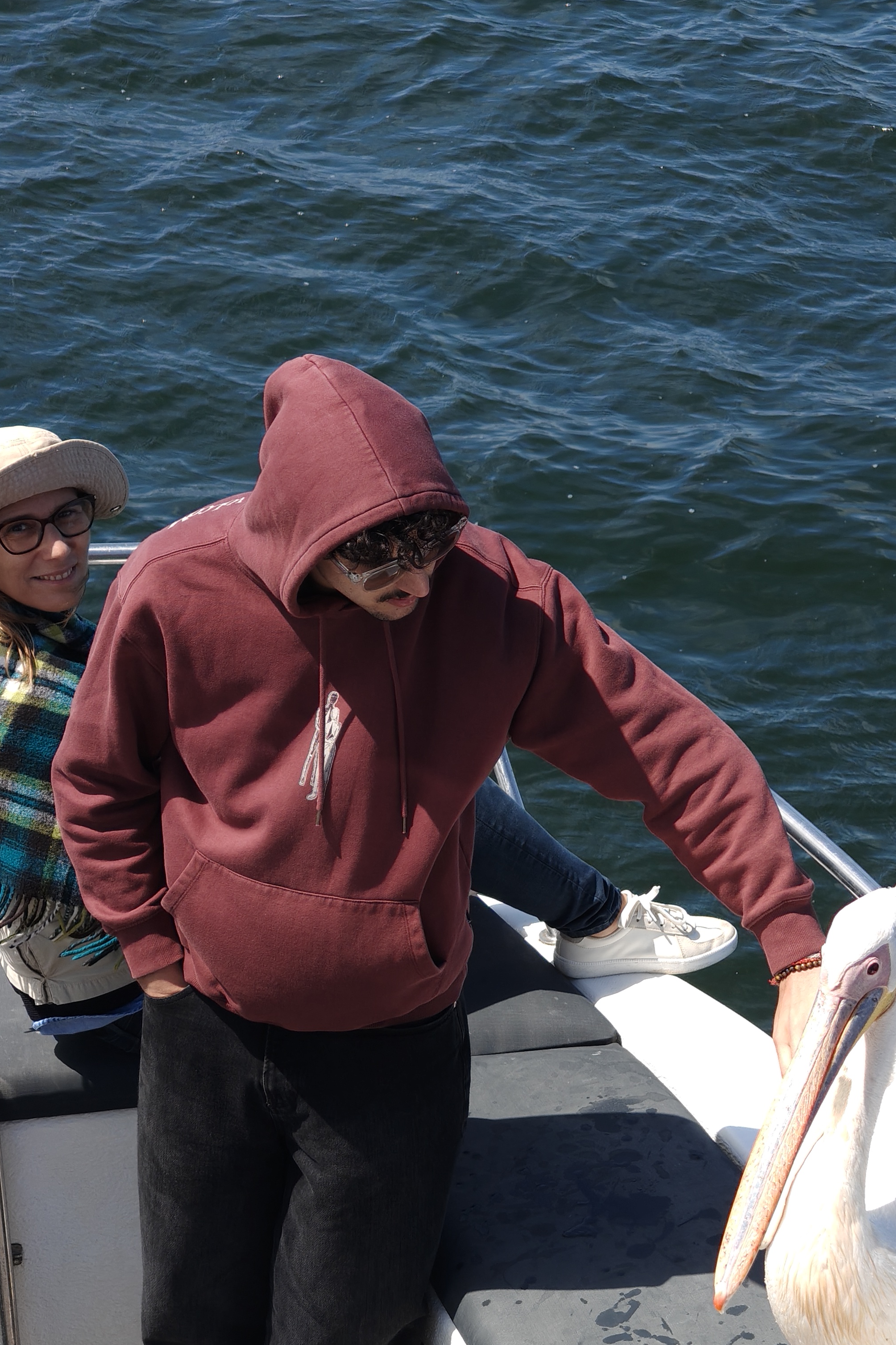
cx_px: 655
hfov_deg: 13.8
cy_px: 789
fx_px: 3696
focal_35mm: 99
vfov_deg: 20.6
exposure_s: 1/1221
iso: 71
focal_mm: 13.3
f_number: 2.55
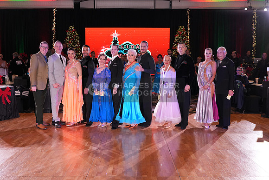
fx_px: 291
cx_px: 134
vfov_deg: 34.2
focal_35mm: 39
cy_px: 90
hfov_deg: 49.5
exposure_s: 1/200
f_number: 4.5
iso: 2000
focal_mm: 39
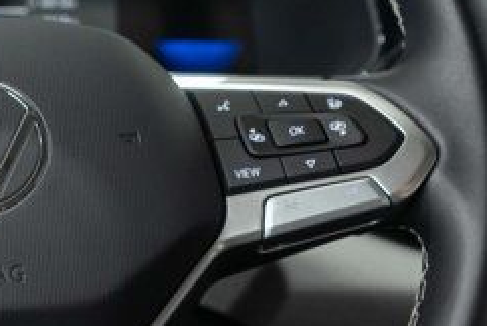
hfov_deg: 16.7
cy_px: 153
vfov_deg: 11.5
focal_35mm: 119
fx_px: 1611
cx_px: -28
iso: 800
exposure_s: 1/50
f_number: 3.2
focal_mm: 28
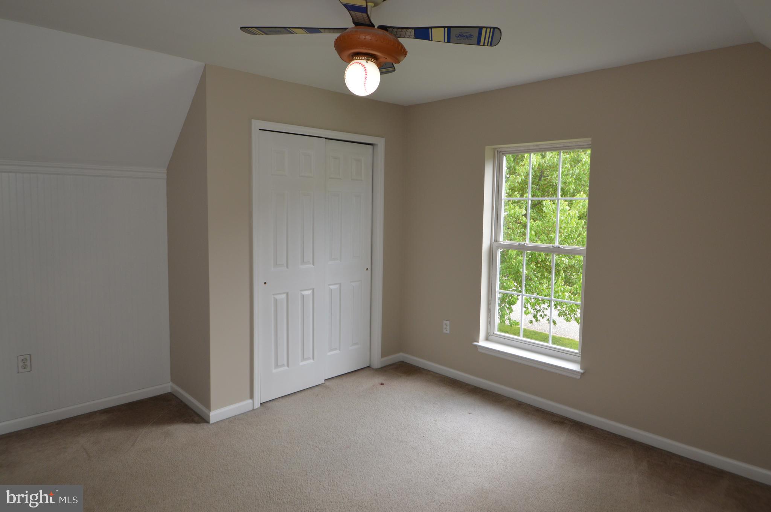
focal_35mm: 21
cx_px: 386
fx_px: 449
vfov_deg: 59.4
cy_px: 256
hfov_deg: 81.3
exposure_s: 1/125
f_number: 5.6
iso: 360
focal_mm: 14
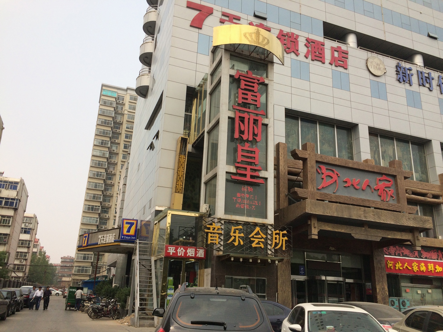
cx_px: 222
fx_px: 371
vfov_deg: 48.2
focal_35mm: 29
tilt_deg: +17.9
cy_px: 166
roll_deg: -3.6
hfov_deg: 61.7
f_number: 2.2
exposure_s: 1/2415
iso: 50
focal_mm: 4.15
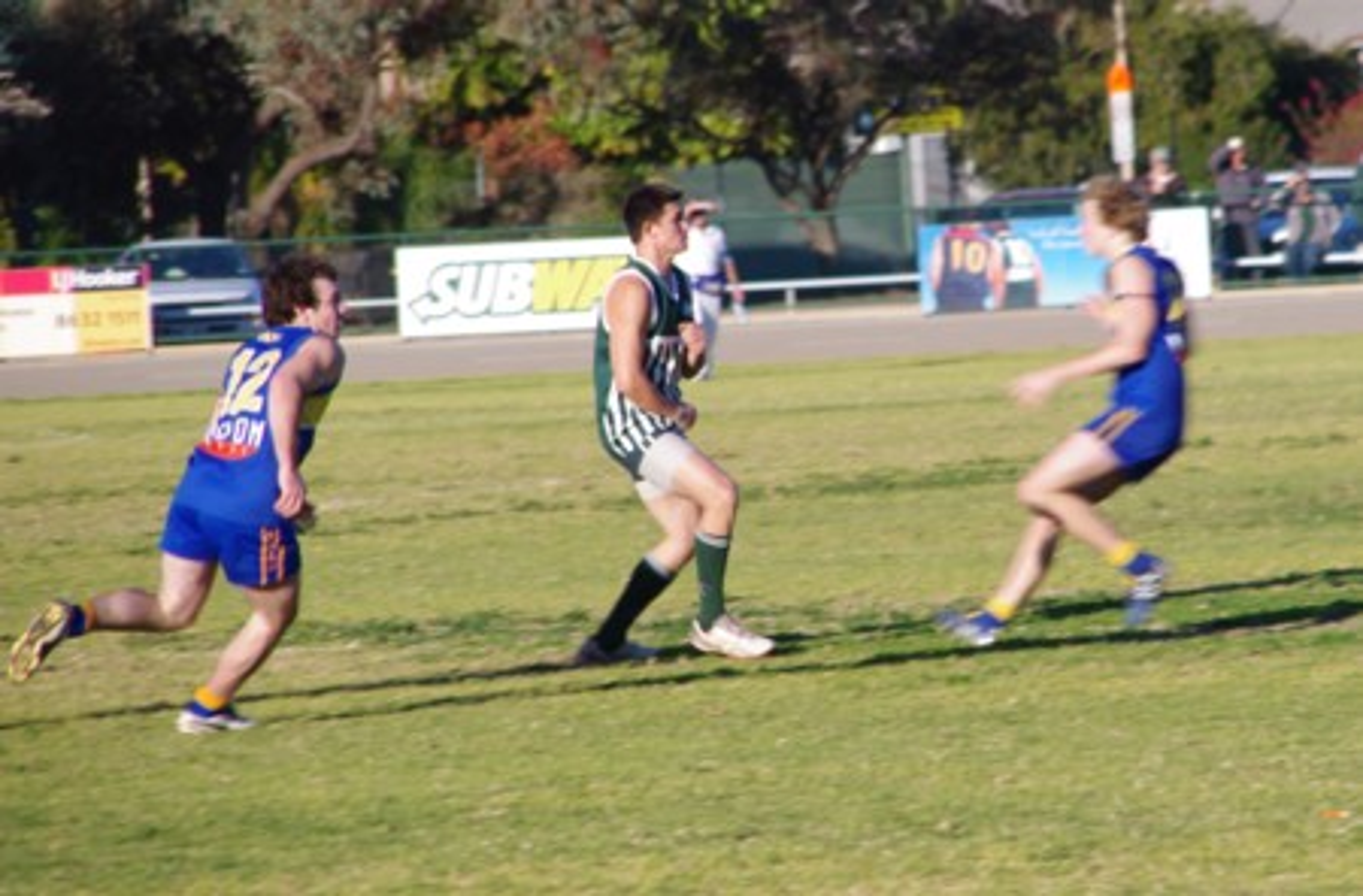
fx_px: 11311
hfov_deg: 6.9
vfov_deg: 4.5
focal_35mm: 300
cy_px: 448
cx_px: 682
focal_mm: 200
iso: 200
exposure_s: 1/125
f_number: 8
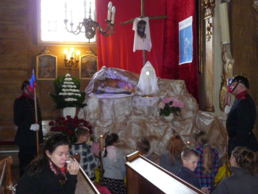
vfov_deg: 30.3
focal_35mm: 48
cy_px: 97
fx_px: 358
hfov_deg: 39.7
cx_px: 129
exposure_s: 1/30
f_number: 3.4
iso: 400
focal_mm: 5
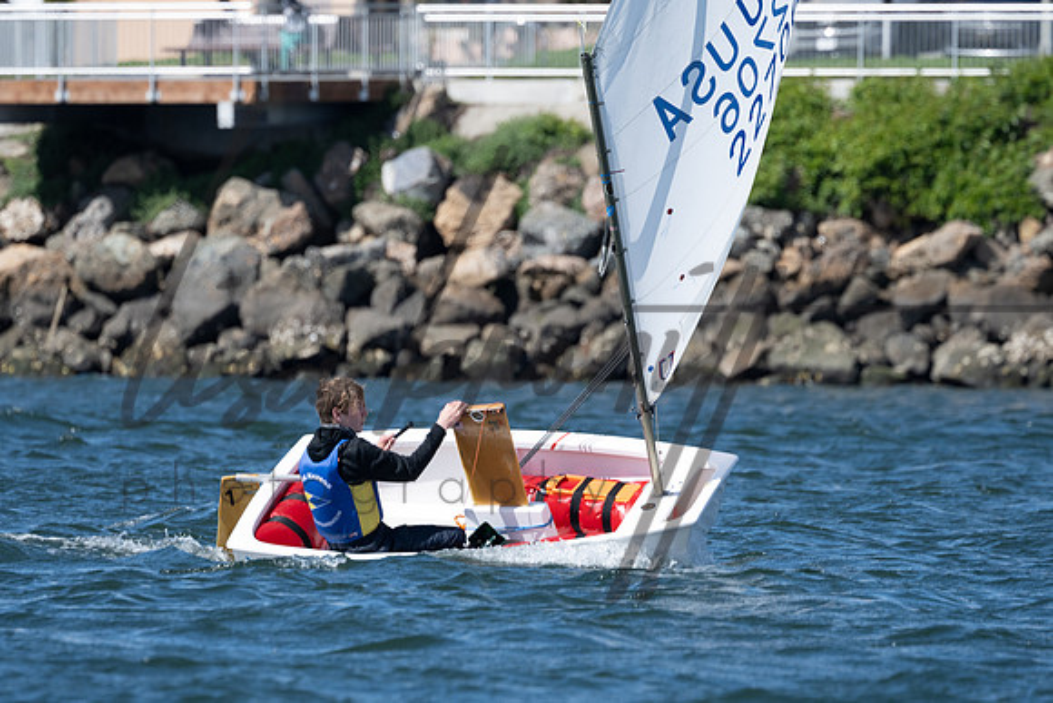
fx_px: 15820
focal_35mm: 541
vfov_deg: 2.5
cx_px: 478
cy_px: 464
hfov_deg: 3.8
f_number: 7.1
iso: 320
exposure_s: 1/800
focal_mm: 400
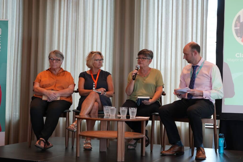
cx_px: 122
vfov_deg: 23.0
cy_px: 80
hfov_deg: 33.9
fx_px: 398
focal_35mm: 59
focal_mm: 58
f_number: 5.6
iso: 640
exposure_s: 1/60
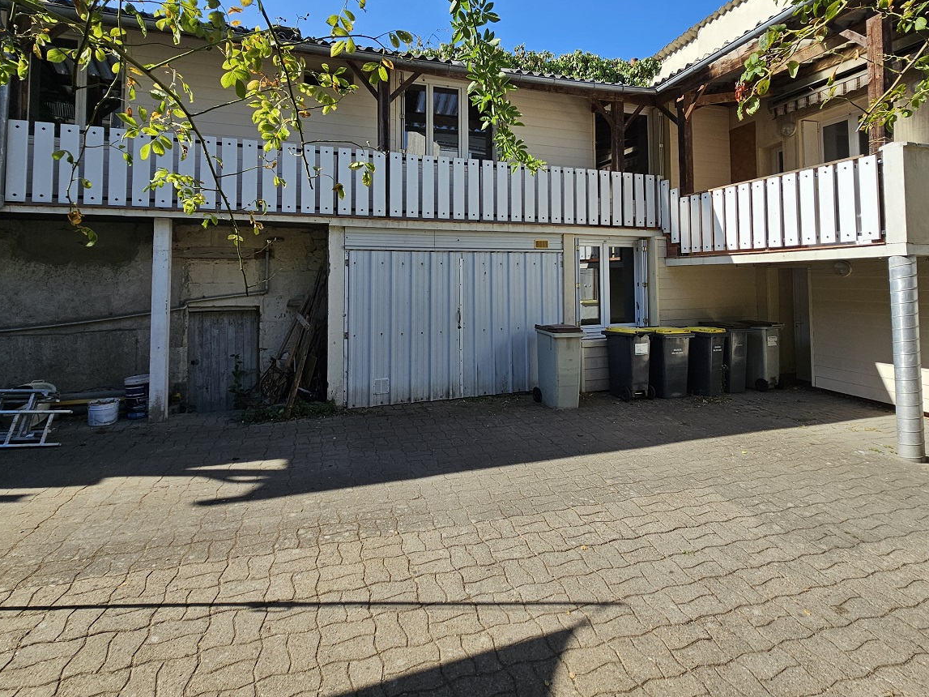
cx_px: 487
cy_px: 246
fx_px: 456
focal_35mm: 17
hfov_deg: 91.0
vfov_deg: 73.0
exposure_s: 1/1517
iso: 50
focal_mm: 2.2
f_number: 2.2
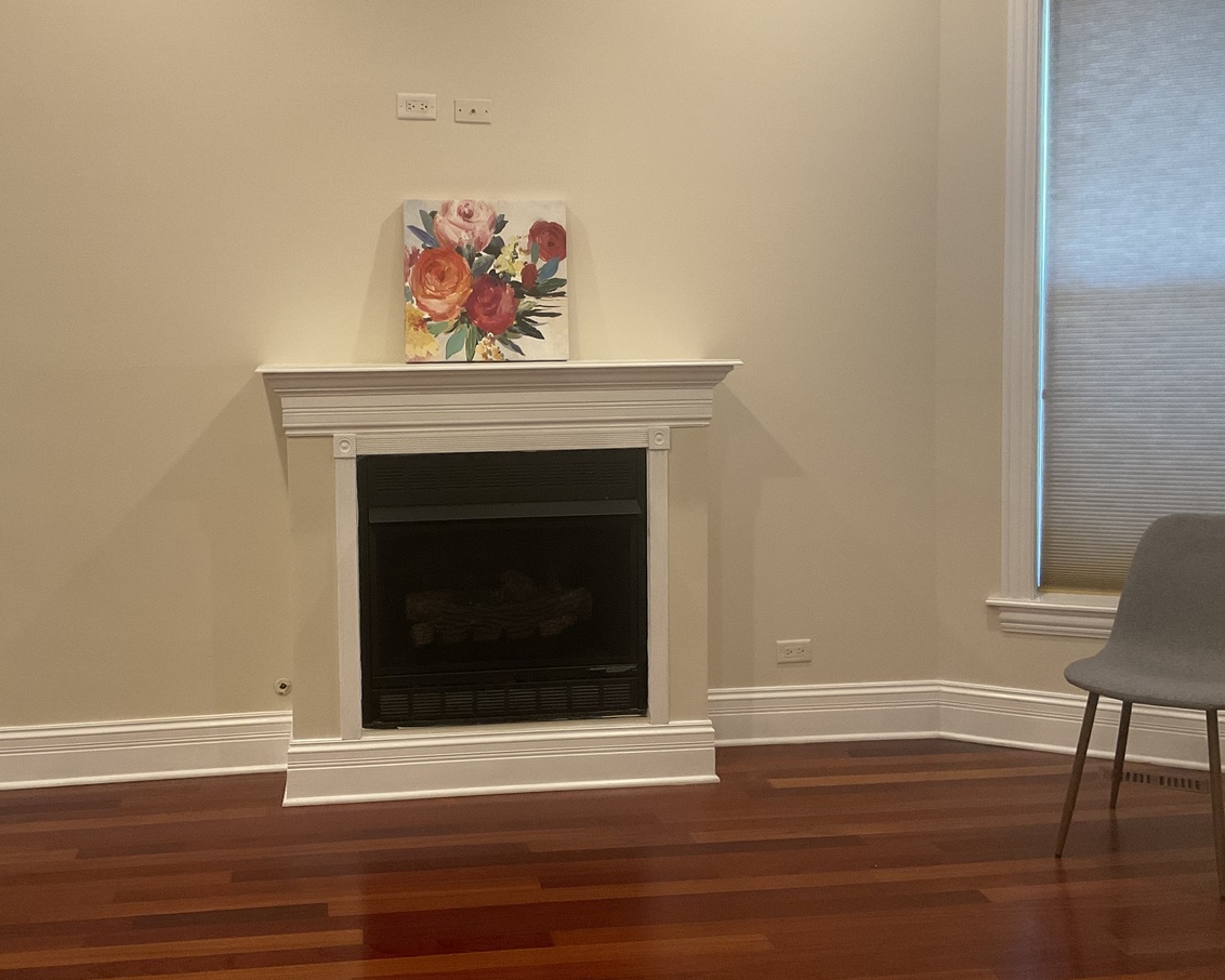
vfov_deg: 41.1
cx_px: 505
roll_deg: +0.4
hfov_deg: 50.0
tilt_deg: -4.6
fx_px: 1305
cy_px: 455
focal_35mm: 36
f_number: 1.8
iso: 125
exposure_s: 1/60
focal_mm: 3
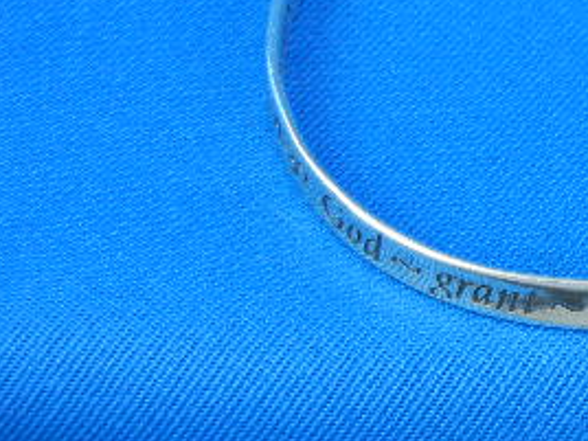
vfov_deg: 8.1
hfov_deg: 10.6
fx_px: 3125
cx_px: 696
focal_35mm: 184
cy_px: 92
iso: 200
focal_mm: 13.9
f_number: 4.3
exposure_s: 1/7.5
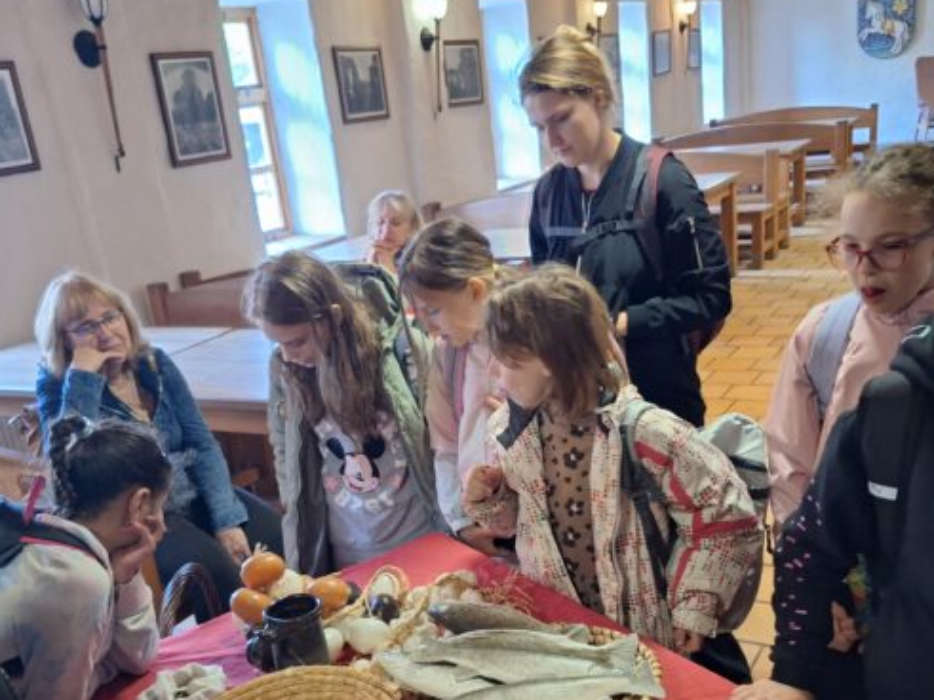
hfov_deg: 51.4
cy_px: 493
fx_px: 971
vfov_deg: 39.0
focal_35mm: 36
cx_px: 476
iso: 320
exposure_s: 1/25
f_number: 1.8
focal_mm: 5.54
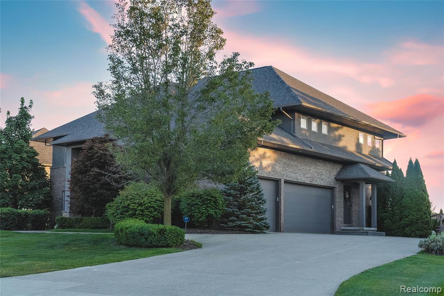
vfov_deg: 29.2
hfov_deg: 42.8
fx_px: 567
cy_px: 148
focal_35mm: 46
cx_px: 222
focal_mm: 31
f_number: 9
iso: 1250
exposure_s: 1/1600
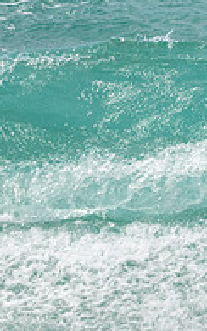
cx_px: 435
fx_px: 15252
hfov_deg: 0.8
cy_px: -26
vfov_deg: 1.2
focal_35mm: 1691
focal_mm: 460
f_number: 11
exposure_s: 1/2000
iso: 800
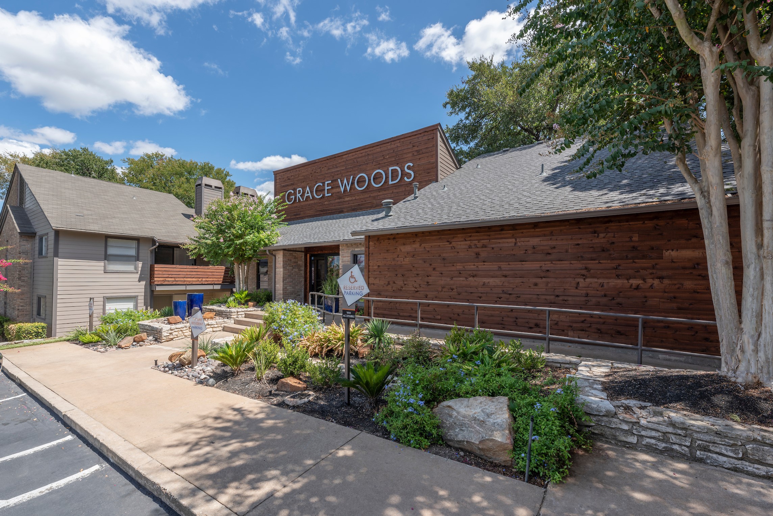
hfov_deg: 104.2
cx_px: 386
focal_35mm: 14
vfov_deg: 81.2
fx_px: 301
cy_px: 258
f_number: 10
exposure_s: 1/80
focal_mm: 14
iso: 64
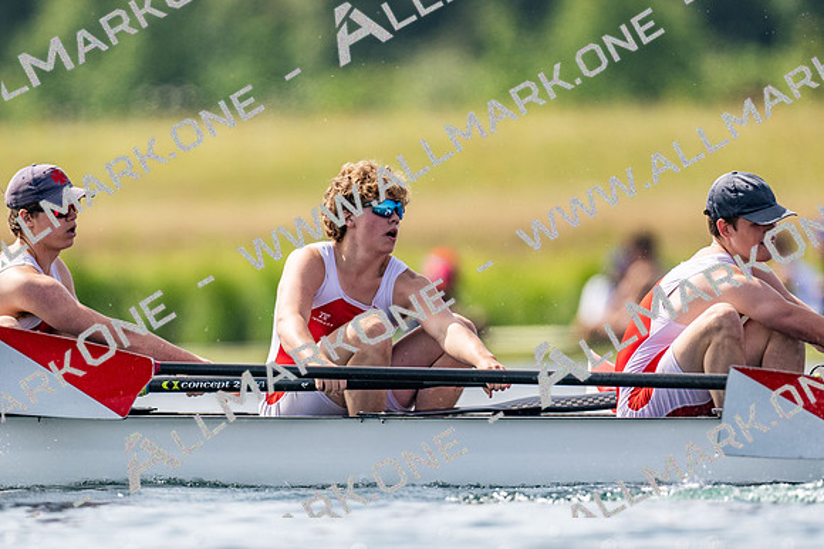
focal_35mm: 900
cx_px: 412
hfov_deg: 2.3
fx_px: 20587
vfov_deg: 1.5
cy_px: 274
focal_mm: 600
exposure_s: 1/2500
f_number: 4
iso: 200
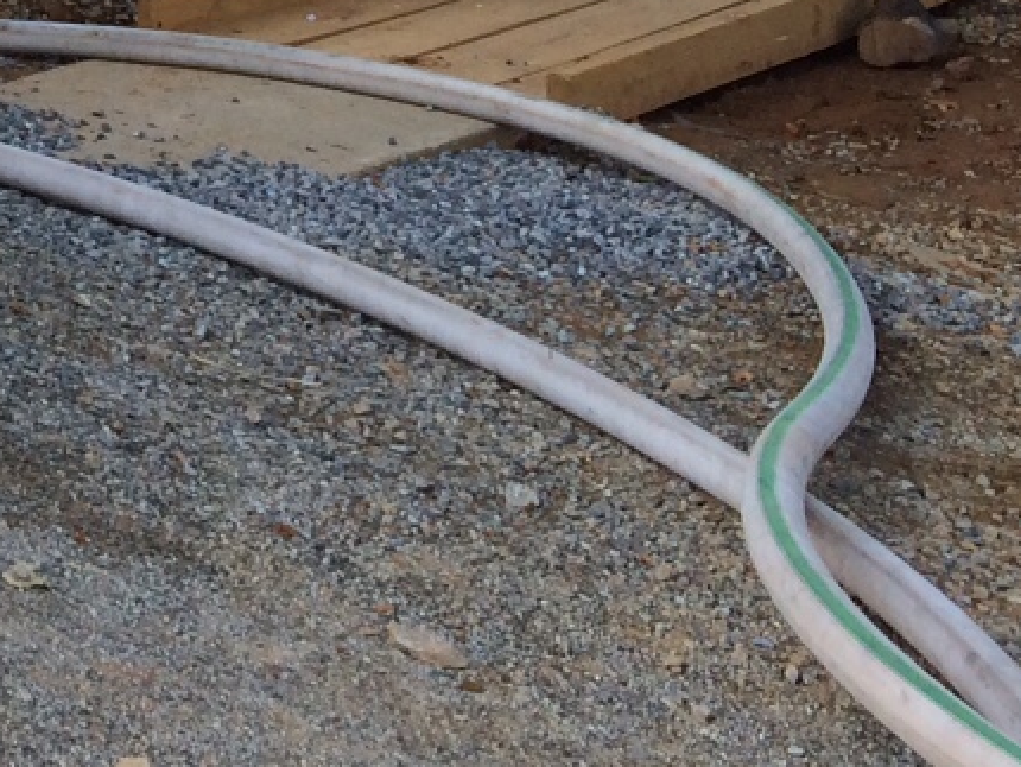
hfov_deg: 15.6
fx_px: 3246
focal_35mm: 110
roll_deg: +0.3
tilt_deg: -0.5
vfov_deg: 12.4
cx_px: -767
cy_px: -591
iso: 32
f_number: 2.2
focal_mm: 4.15
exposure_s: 1/216
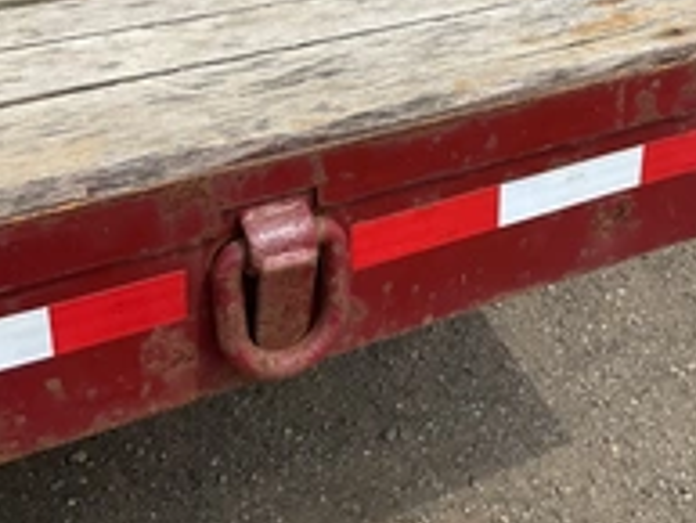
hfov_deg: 31.8
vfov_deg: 23.6
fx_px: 1207
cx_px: 483
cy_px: 29
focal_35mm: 60
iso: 25
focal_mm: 3
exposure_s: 1/1168
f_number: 1.8
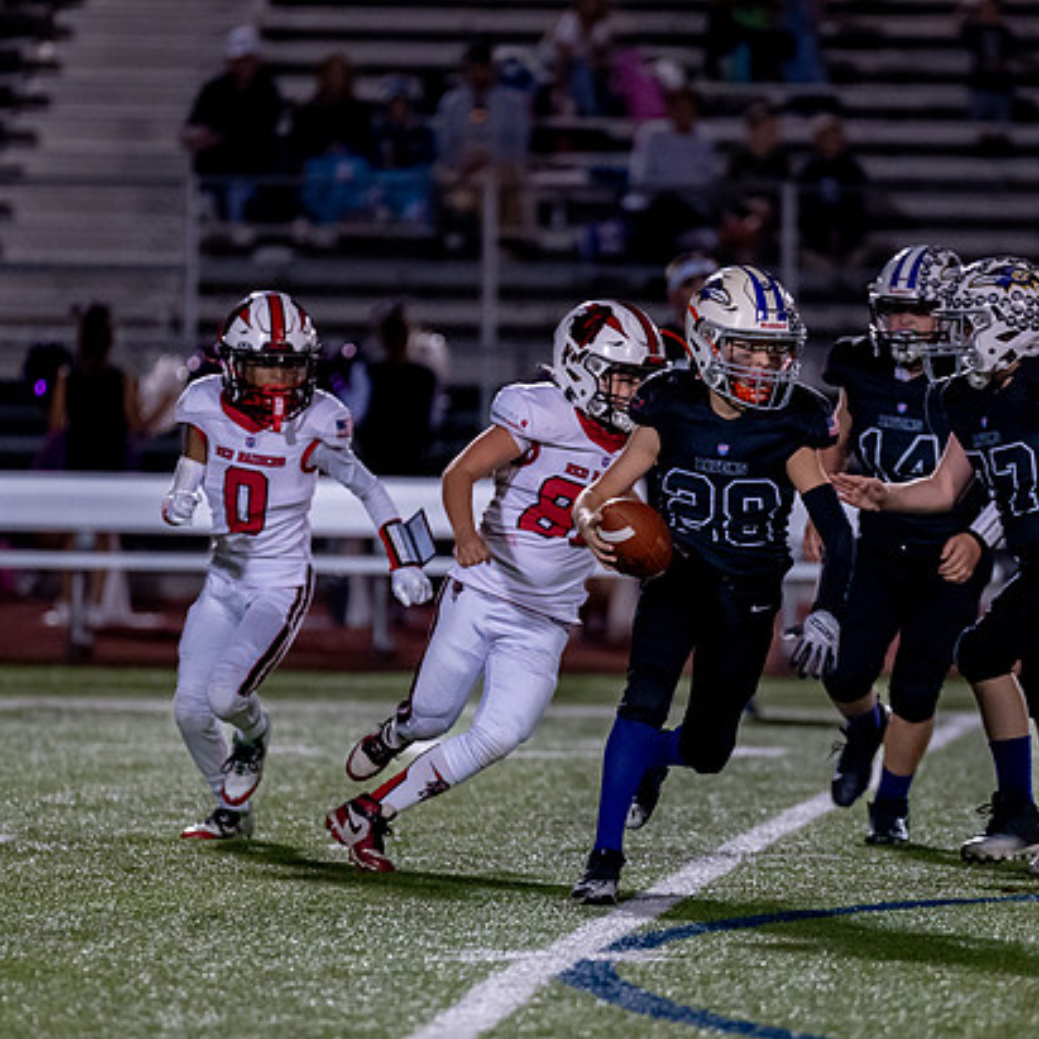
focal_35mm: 385
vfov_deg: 4.6
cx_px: 648
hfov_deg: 4.6
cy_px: 606
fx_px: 13074
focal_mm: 200
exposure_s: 1/1000
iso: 2500
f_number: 2.8
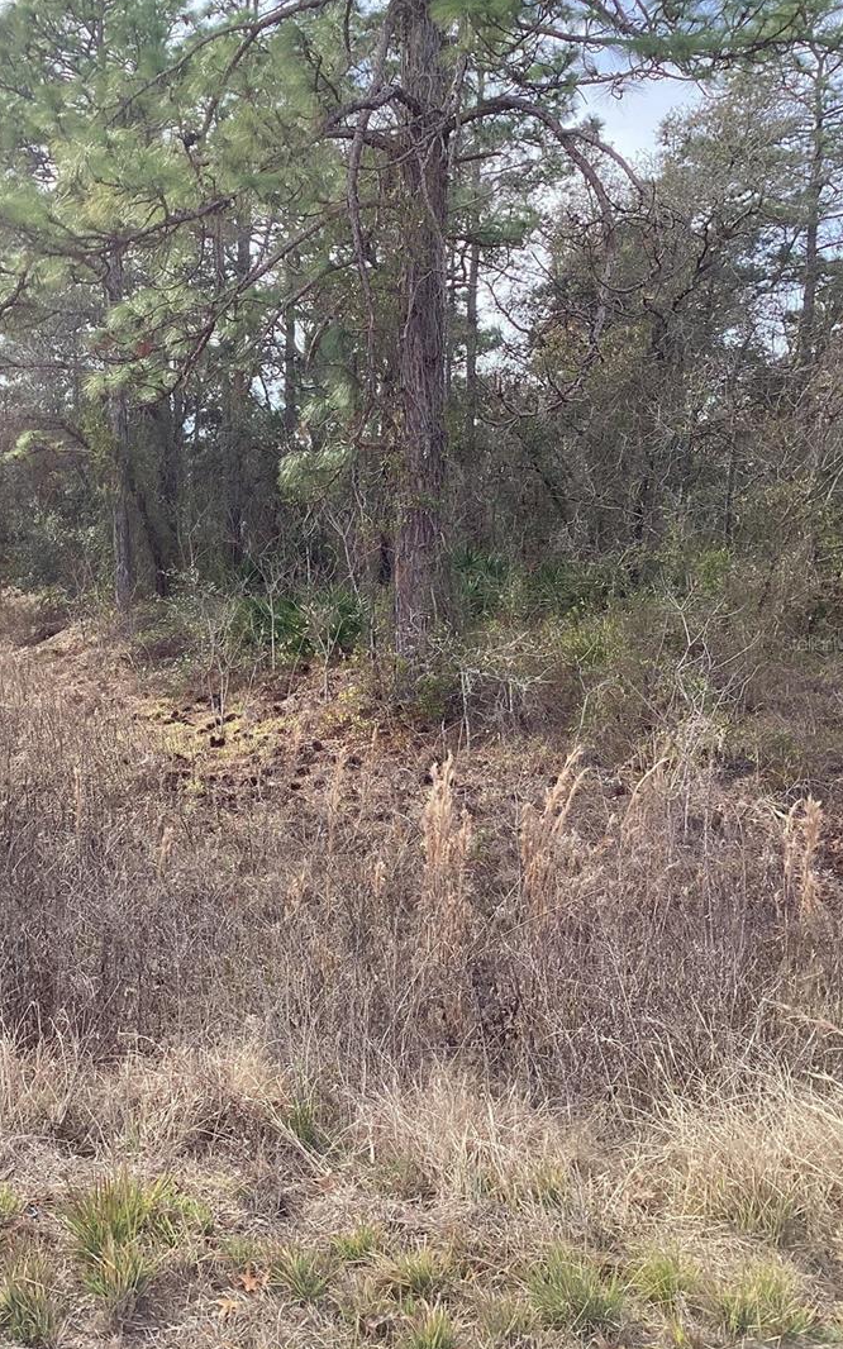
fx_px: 1360
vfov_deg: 52.7
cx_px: 301
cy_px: 643
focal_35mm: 37
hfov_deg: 34.2
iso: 25
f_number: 2.4
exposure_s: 1/310
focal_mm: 3.3
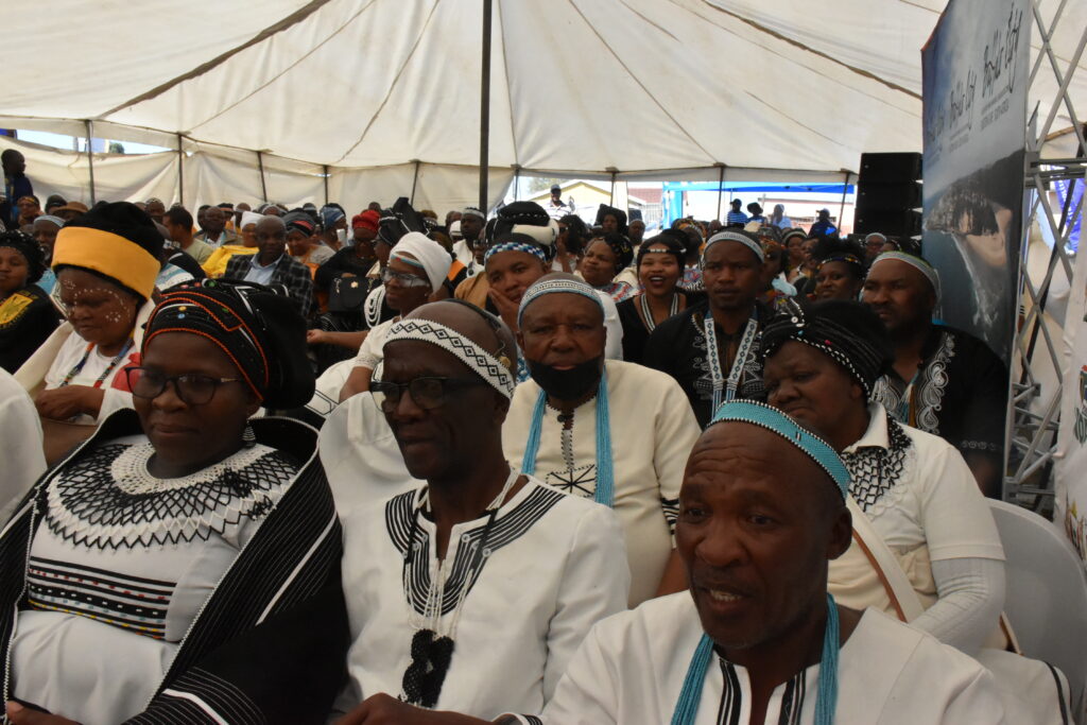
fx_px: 906
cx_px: 544
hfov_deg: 61.9
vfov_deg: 43.6
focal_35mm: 30
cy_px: 362
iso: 5000
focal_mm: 20
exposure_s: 1/1000
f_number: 16
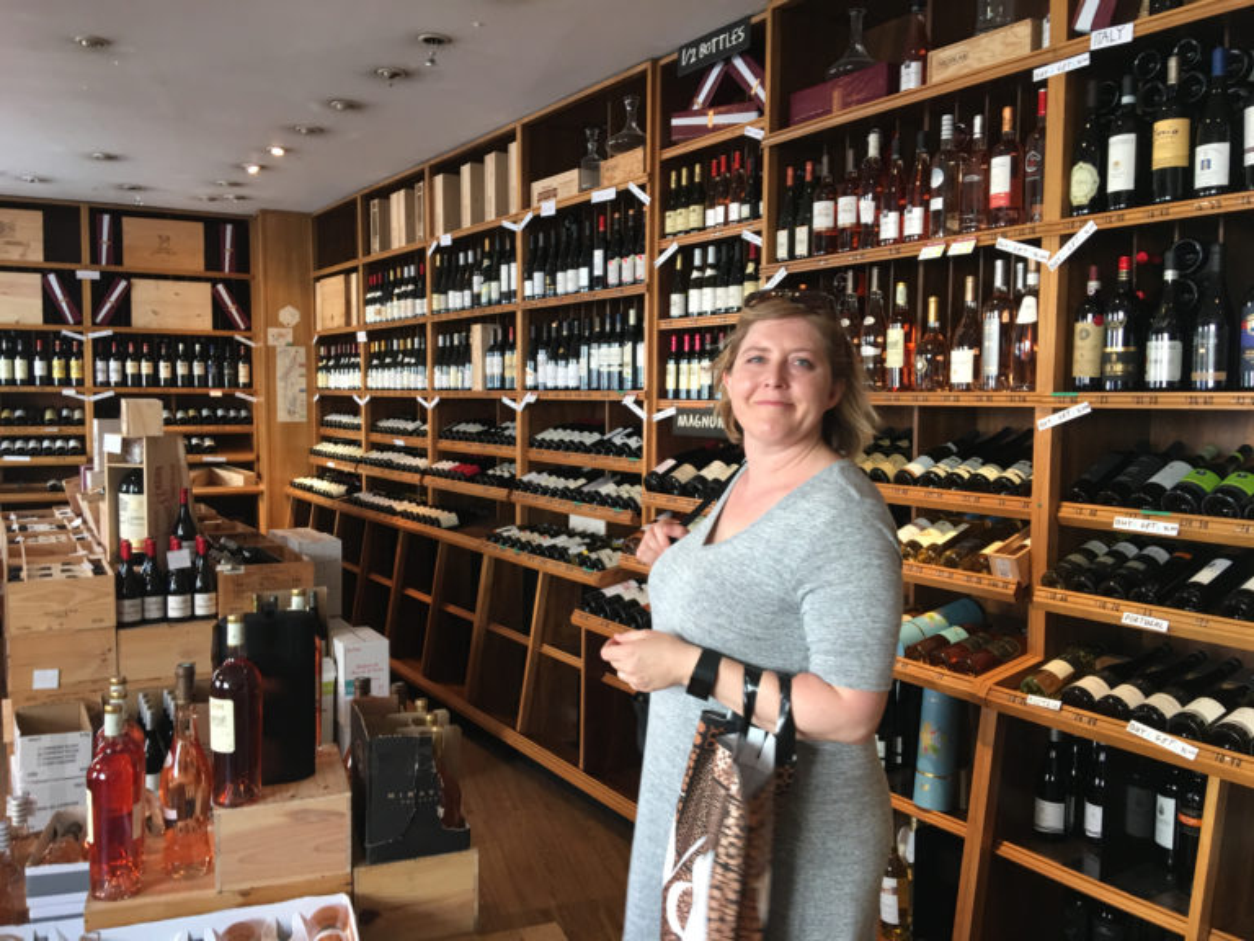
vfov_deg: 48.2
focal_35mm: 29
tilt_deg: -2.5
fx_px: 1051
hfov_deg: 61.7
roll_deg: +0.0
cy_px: 470
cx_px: 627
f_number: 2.2
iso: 50
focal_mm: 4.15
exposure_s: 1/17
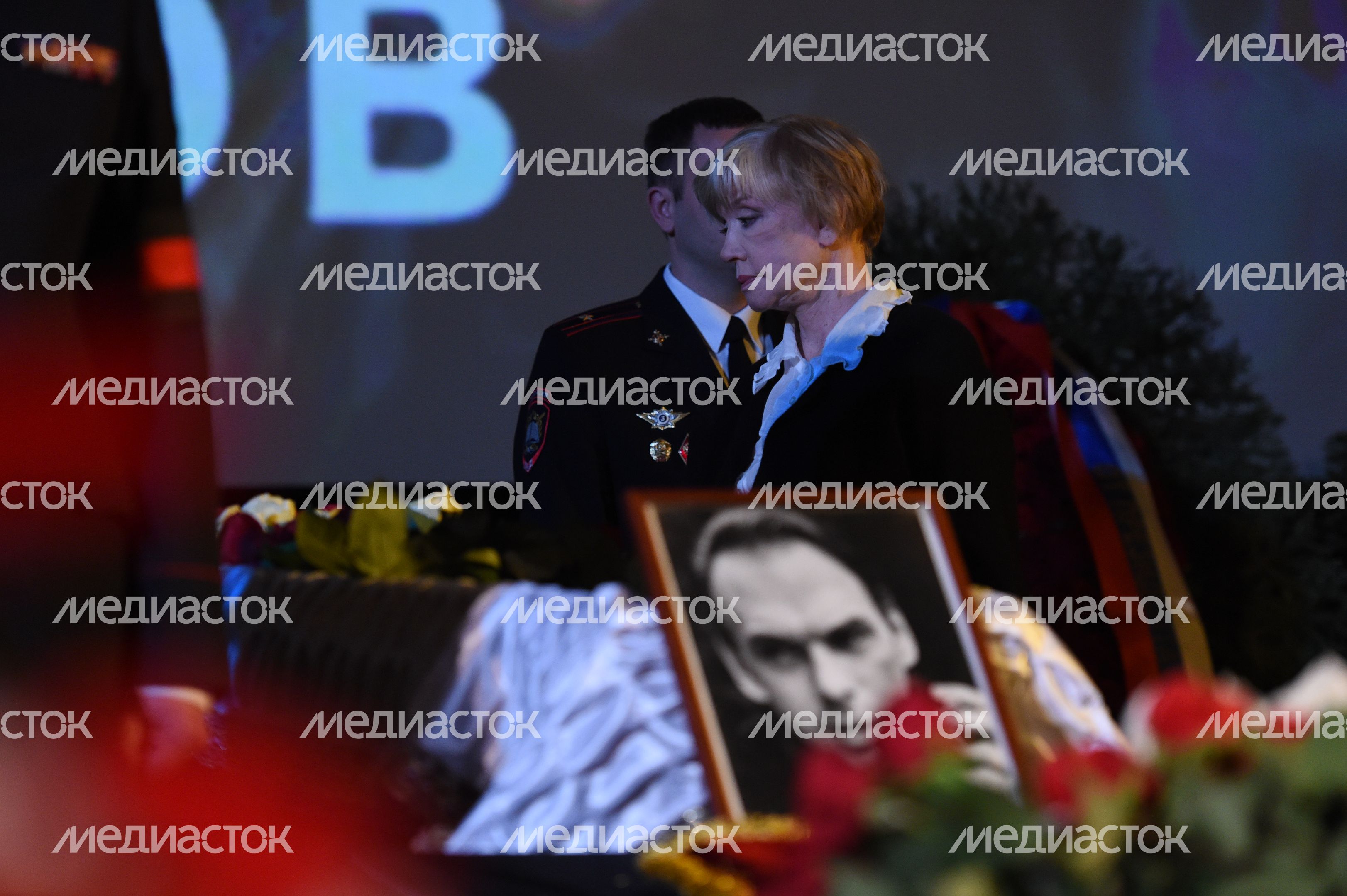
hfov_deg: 14.7
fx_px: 5235
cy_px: 448
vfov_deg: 9.8
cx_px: 674
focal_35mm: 140
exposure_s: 1/640
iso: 5000
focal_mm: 140
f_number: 3.2
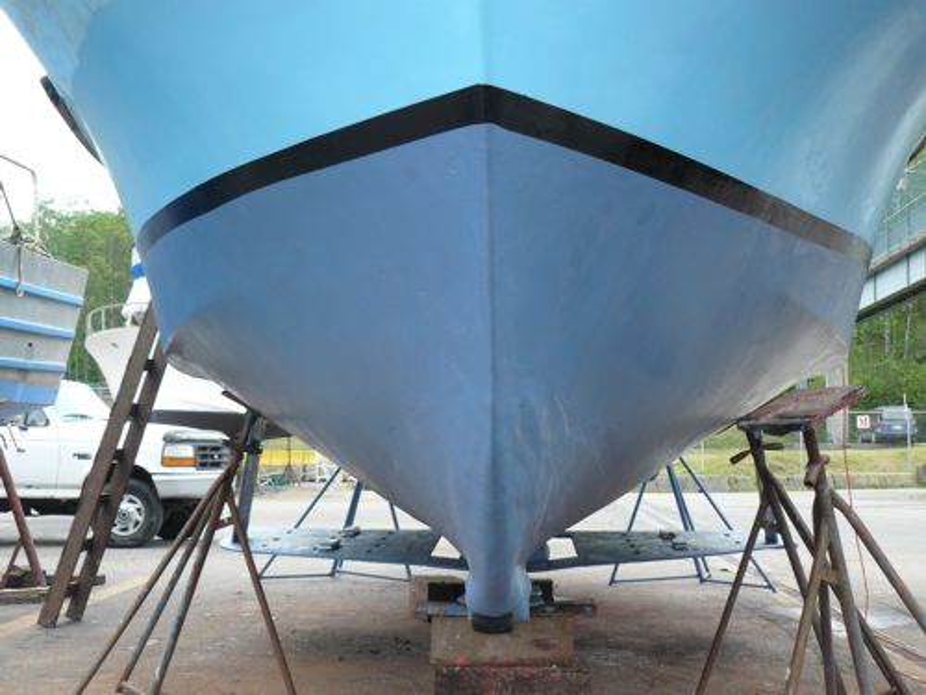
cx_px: 463
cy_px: 348
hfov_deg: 33.8
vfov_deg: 25.7
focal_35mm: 57
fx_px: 1525
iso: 200
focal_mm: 9.5
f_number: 3.2
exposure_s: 1/100
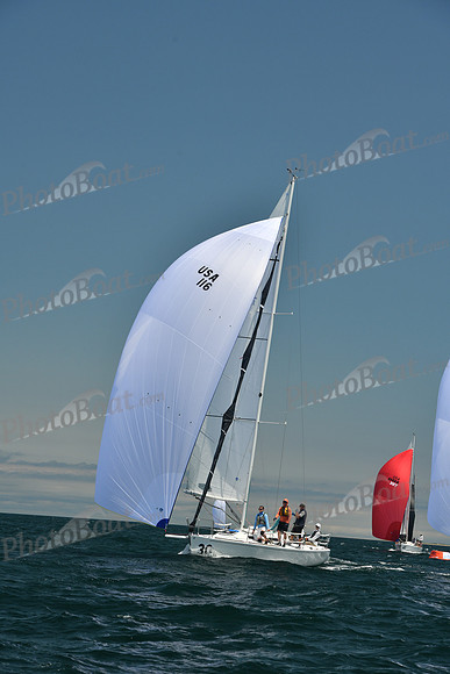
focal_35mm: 116
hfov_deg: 11.8
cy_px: 337
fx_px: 2174
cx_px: 225
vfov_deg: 17.6
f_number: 9
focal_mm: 116
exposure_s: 1/640
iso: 320
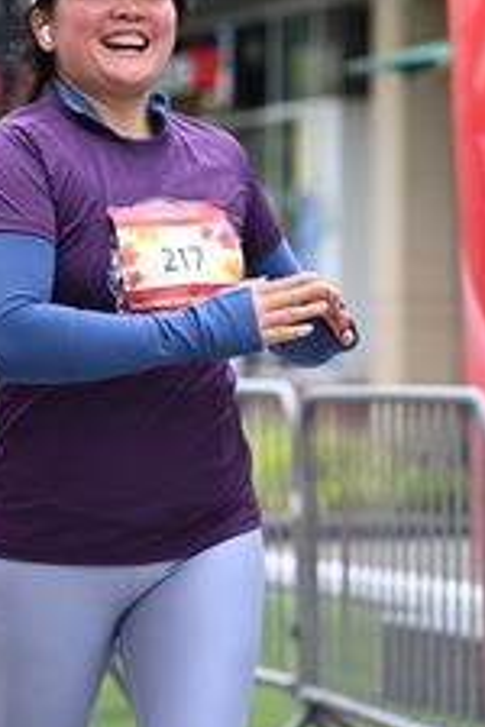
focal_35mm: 215
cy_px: 155
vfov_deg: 9.6
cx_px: 264
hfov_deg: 6.4
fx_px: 4344
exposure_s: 1/2000
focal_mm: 88
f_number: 2.8
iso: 640
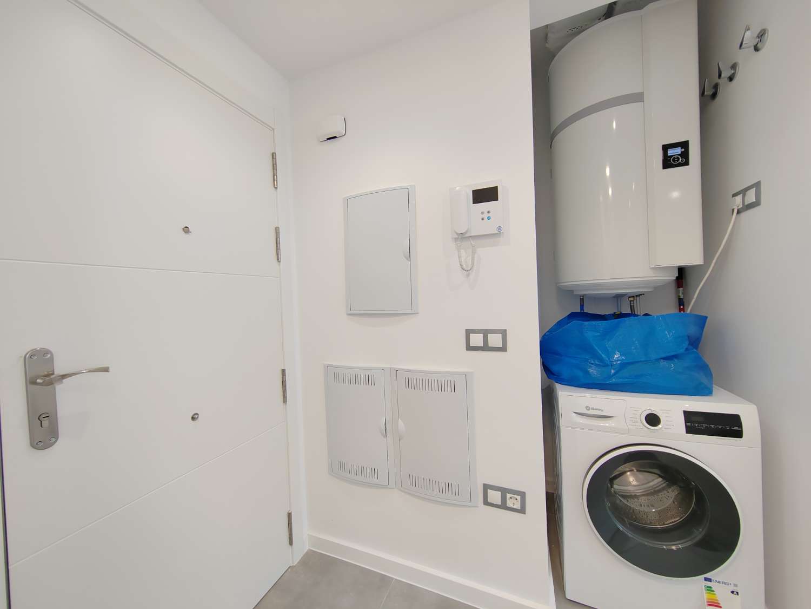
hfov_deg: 106.2
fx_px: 305
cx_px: 406
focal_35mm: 13
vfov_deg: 89.9
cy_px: 304
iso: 200
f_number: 2.2
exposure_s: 1/50
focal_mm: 2.16
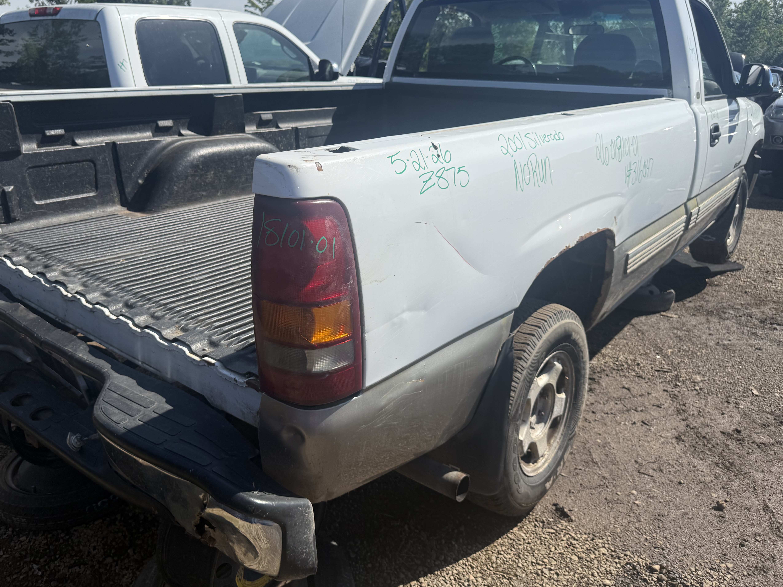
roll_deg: -0.3
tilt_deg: -16.8
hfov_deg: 65.2
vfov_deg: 51.3
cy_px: 267
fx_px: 611
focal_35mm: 27
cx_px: 351
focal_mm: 6.76
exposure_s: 1/5319
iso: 80
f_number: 1.78
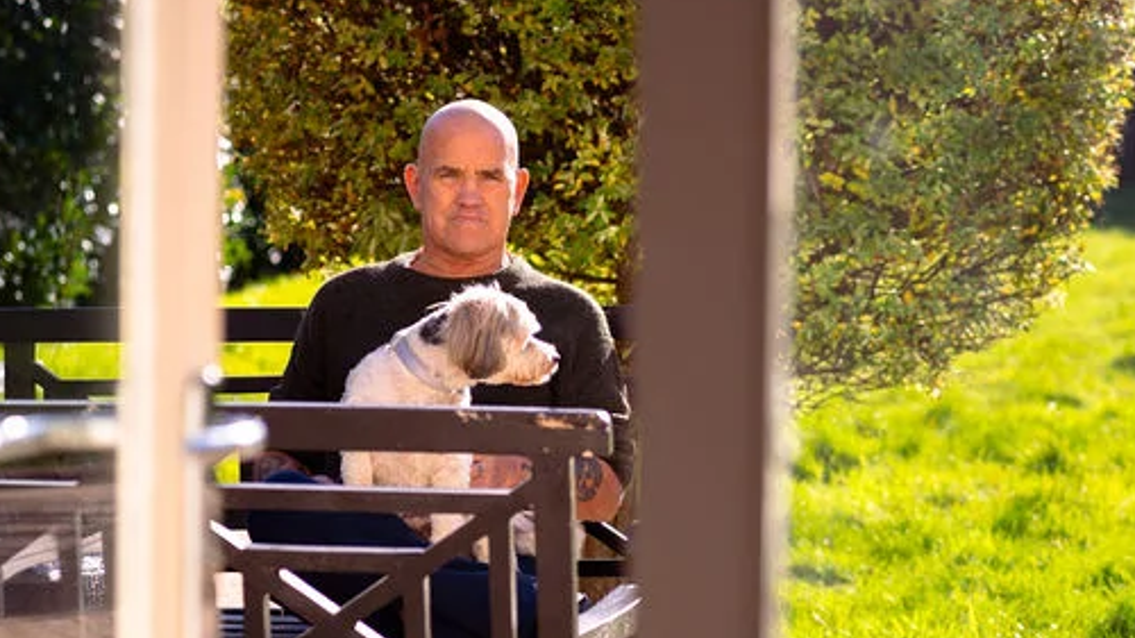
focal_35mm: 161
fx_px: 4844
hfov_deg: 13.3
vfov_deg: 7.5
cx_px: 742
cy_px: 478
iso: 100
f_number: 2.8
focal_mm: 75
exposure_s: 1/800
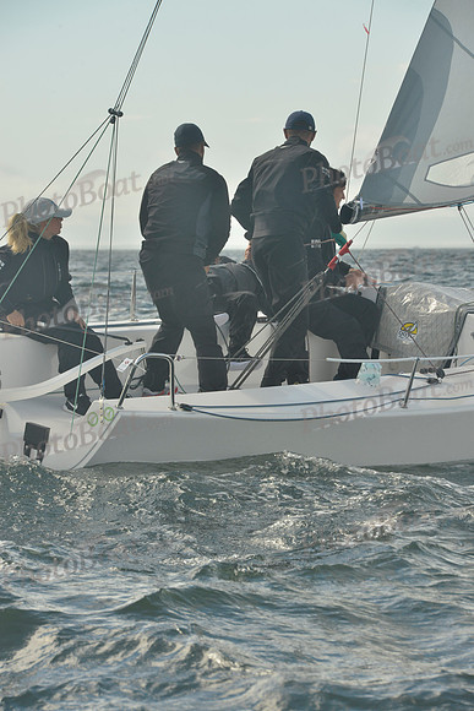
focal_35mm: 200
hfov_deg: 6.9
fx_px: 3947
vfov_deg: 10.3
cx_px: 237
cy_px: 356
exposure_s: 1/500
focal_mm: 200
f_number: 14
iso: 400
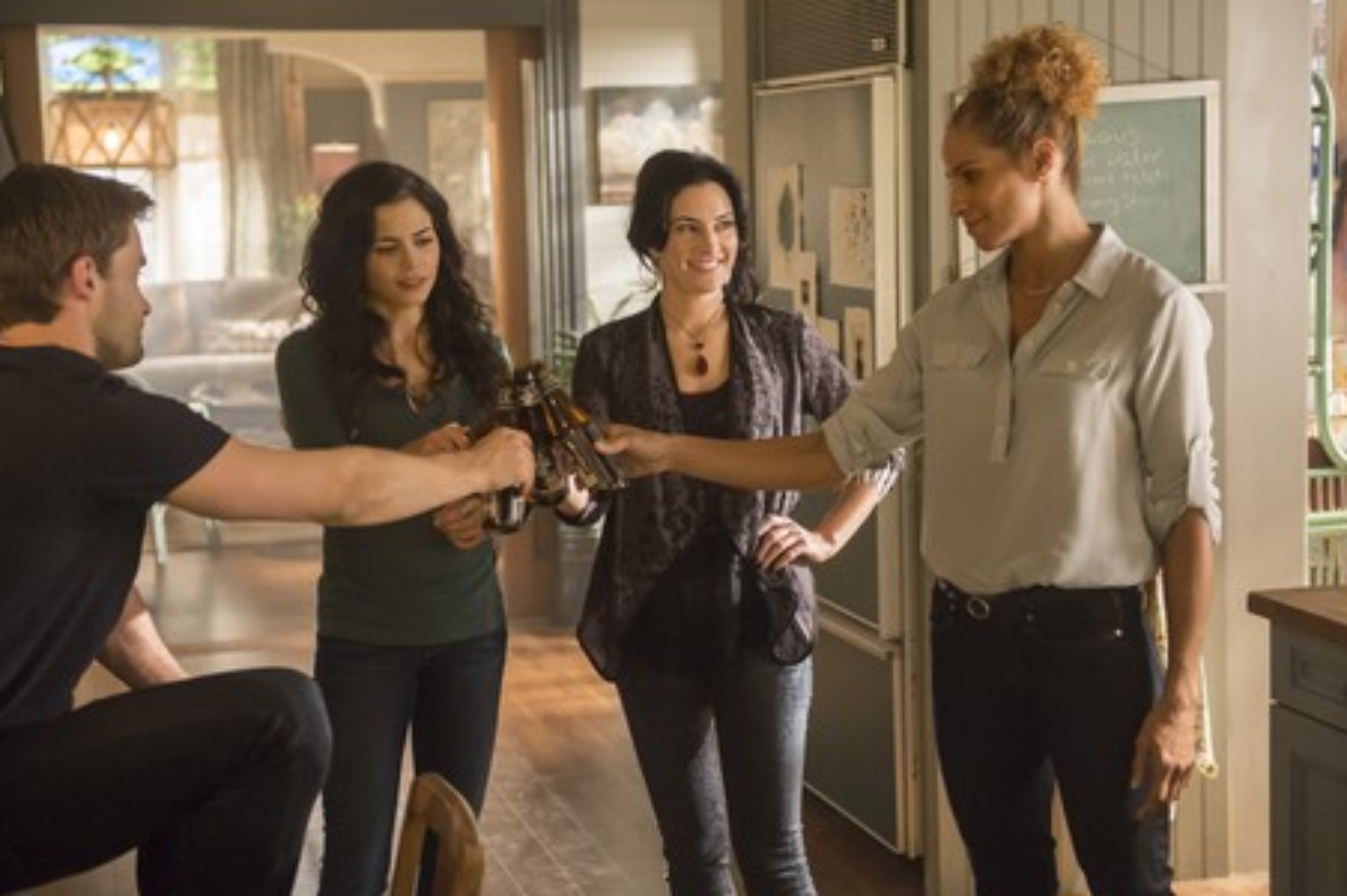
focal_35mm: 61
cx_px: 639
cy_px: 426
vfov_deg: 22.2
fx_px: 2281
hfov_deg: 32.9
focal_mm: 55
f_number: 2.8
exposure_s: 1/200
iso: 3200
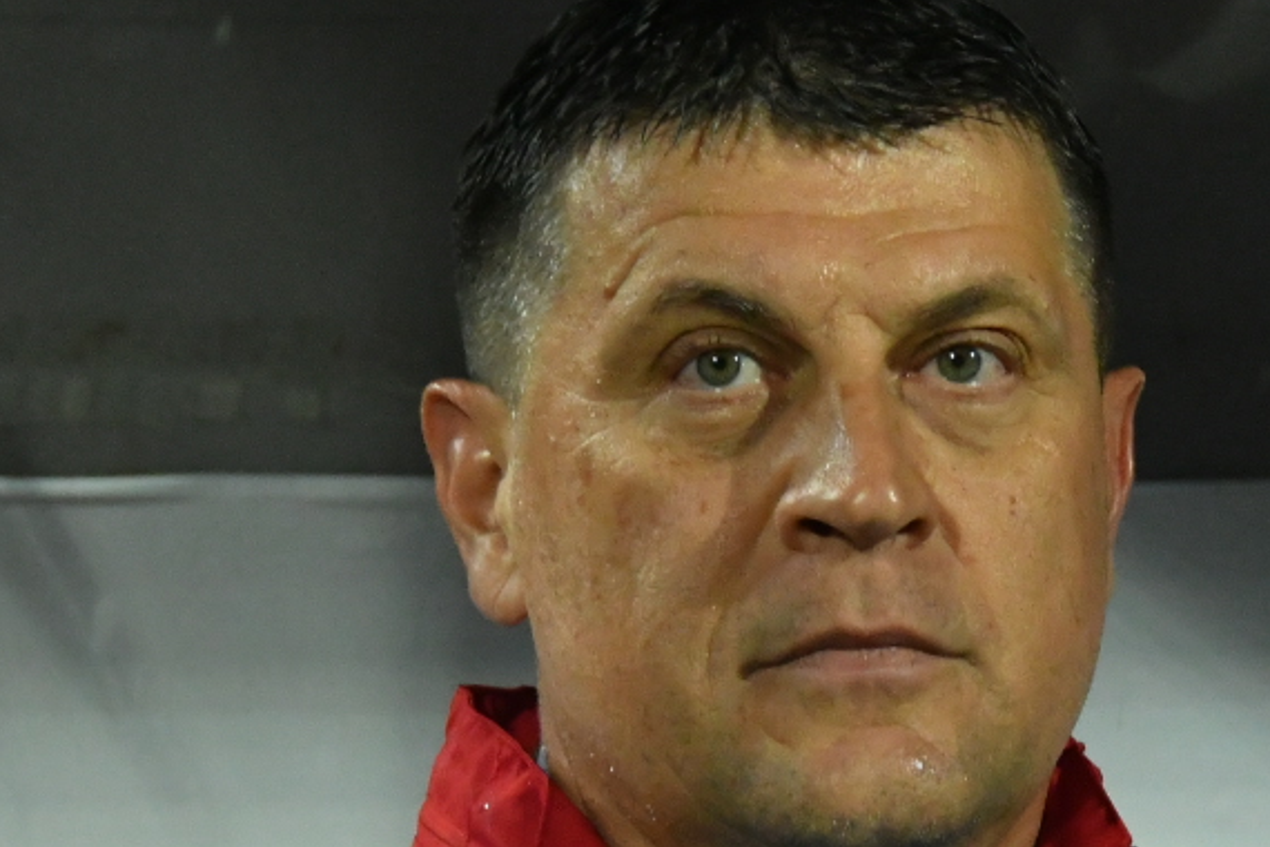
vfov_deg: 4.0
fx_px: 12029
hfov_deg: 6.0
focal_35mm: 341
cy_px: 678
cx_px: 900
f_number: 5
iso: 3200
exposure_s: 1/500
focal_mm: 80
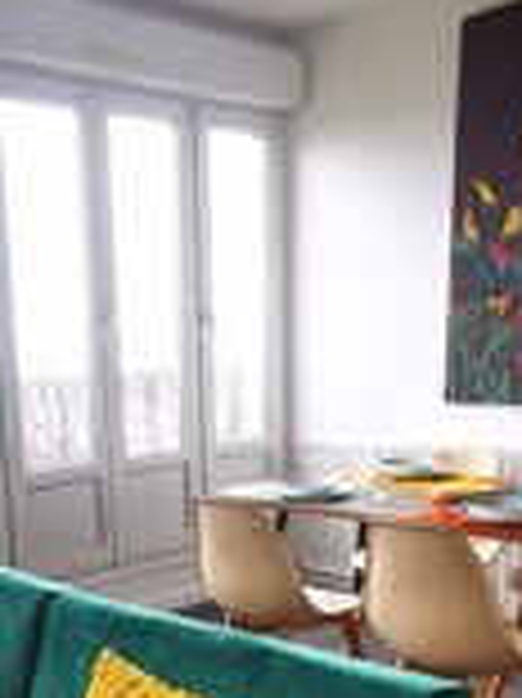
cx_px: 108
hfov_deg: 32.0
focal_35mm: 44
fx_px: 886
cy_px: 556
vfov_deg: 41.2
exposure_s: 1/50
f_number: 2.2
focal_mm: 2.35
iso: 160
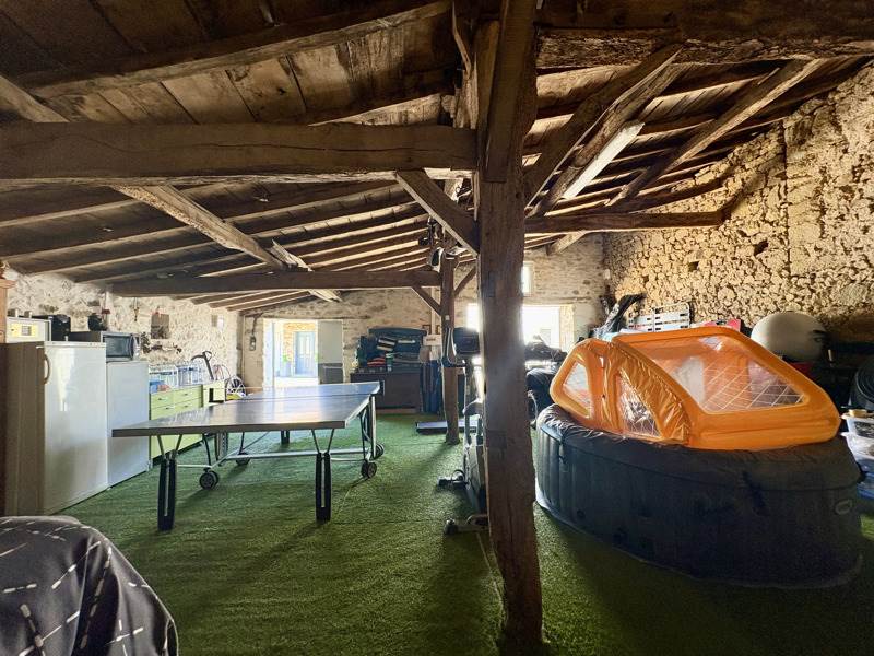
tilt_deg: +3.2
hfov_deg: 102.1
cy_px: 328
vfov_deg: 85.7
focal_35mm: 14
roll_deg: +0.5
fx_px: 353
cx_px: 437
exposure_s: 1/60
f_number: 2.2
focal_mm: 2.22
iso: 320
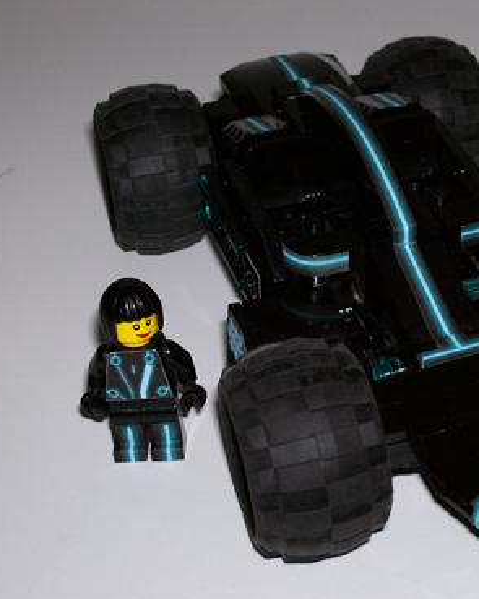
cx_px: 382
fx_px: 1525
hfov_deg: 17.7
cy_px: 300
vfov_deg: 22.2
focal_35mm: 86
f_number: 3.6
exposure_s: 1/78.4
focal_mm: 10.8
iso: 80
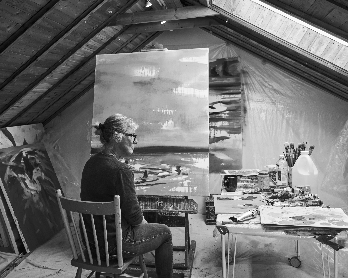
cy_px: 140
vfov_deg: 45.8
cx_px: 143
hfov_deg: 55.3
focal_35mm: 32
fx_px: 330
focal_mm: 28
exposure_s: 1/200
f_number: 5.6
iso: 2500
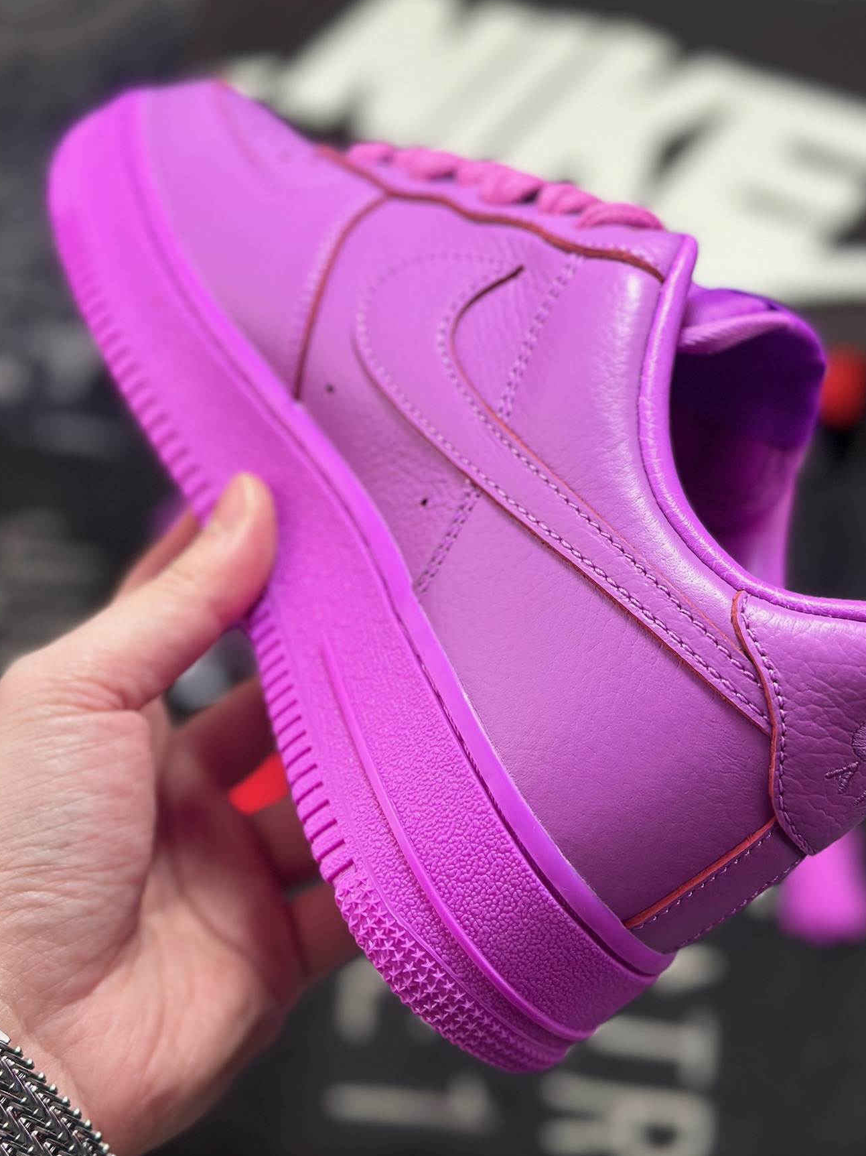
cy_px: 554
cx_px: 506
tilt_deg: -58.6
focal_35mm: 57
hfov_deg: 25.6
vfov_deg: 33.8
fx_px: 1902
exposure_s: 1/756
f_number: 1.78
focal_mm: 6.86
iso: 80
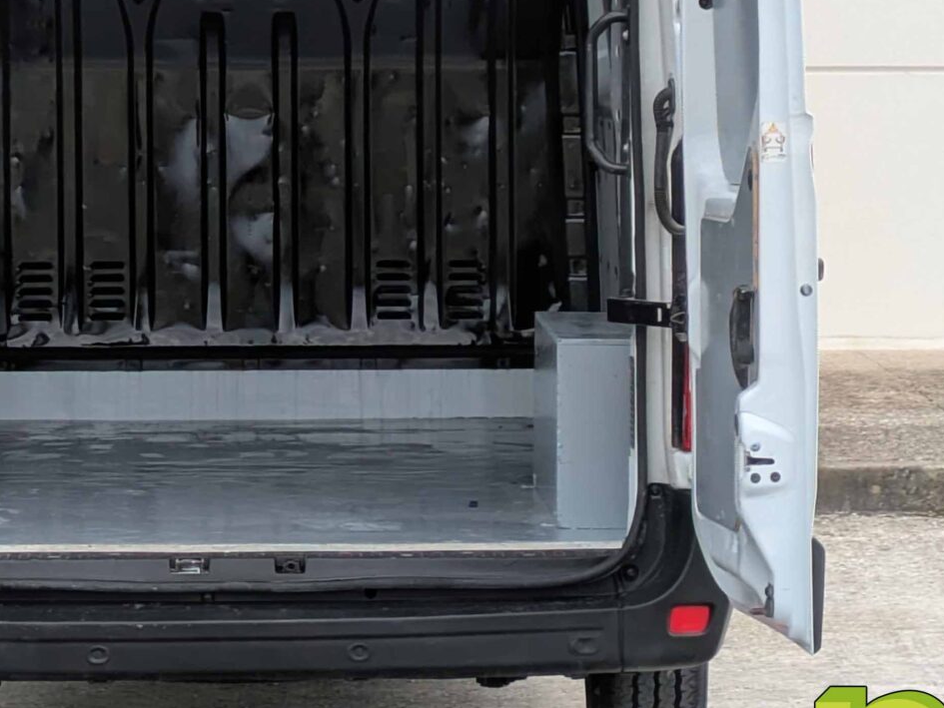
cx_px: 191
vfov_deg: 27.6
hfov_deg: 35.6
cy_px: 169
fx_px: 1418
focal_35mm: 52
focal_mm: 6.86
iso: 80
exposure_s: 1/3200
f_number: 1.8
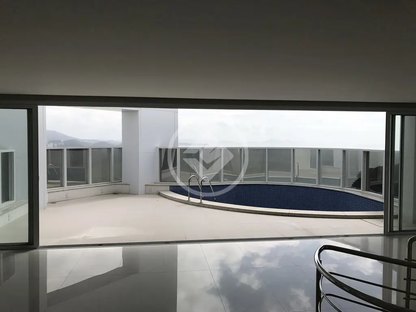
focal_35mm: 28
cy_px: 156
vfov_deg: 49.7
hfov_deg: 63.4
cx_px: 208
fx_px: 336
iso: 20
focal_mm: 3.99
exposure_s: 1/4167
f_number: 1.8
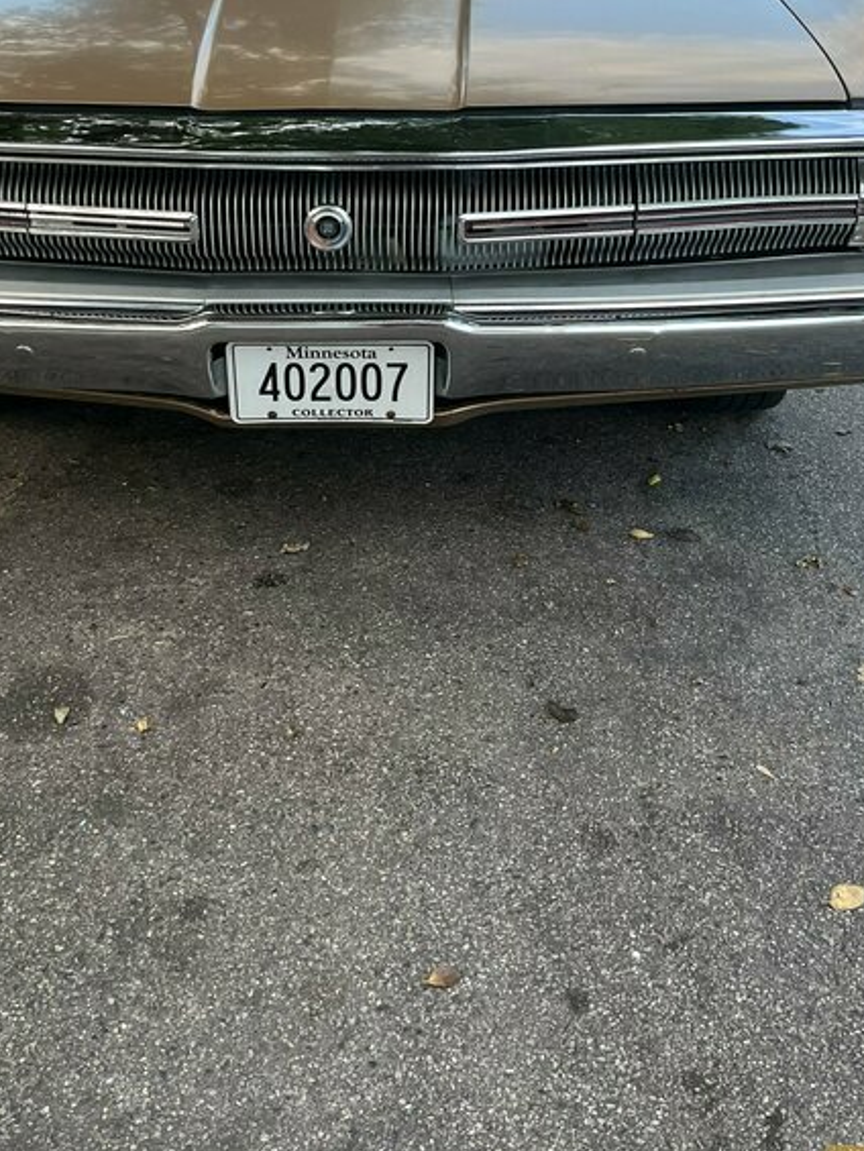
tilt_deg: -19.8
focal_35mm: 46
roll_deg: +0.7
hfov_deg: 31.5
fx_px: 1530
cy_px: 267
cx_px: 387
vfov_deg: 39.9
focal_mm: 5.1
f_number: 1.6
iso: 50
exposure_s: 1/121
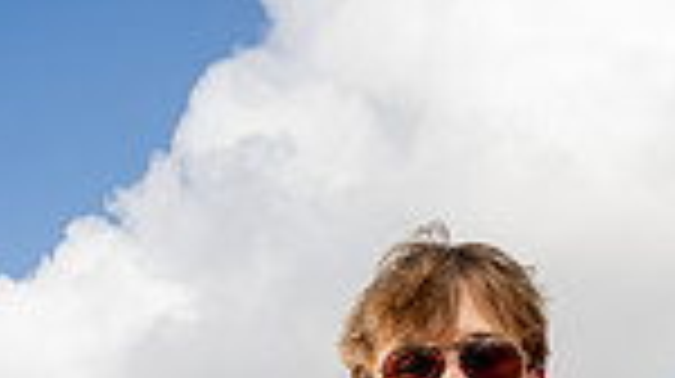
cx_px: 504
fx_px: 1913
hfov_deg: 19.9
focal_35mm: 107
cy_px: 1004
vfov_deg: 9.6
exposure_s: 1/250
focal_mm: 34
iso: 100
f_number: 8
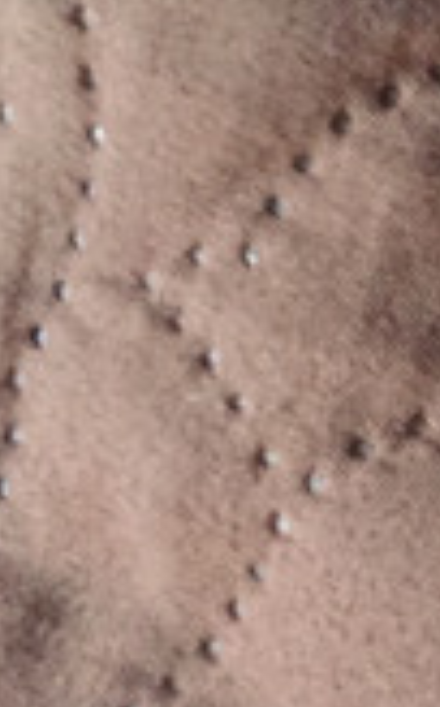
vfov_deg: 22.0
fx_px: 1810
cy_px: 494
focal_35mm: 94
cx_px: 923
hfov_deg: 12.1
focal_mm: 4.15
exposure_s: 1/17
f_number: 2.2
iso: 640
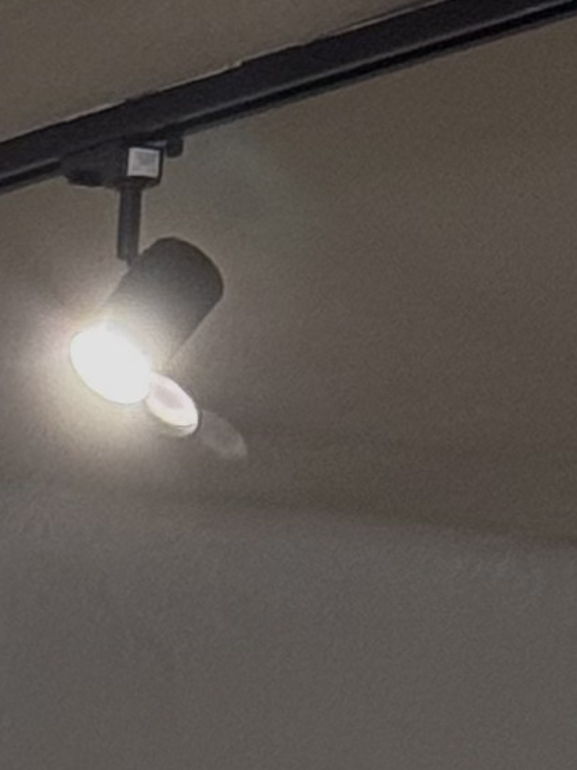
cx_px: -1407
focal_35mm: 334
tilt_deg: -3.6
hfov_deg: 4.2
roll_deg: -1.4
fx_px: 7423
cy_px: 2479
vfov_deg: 5.5
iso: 125
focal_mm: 6.76
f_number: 1.78
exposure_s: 1/50
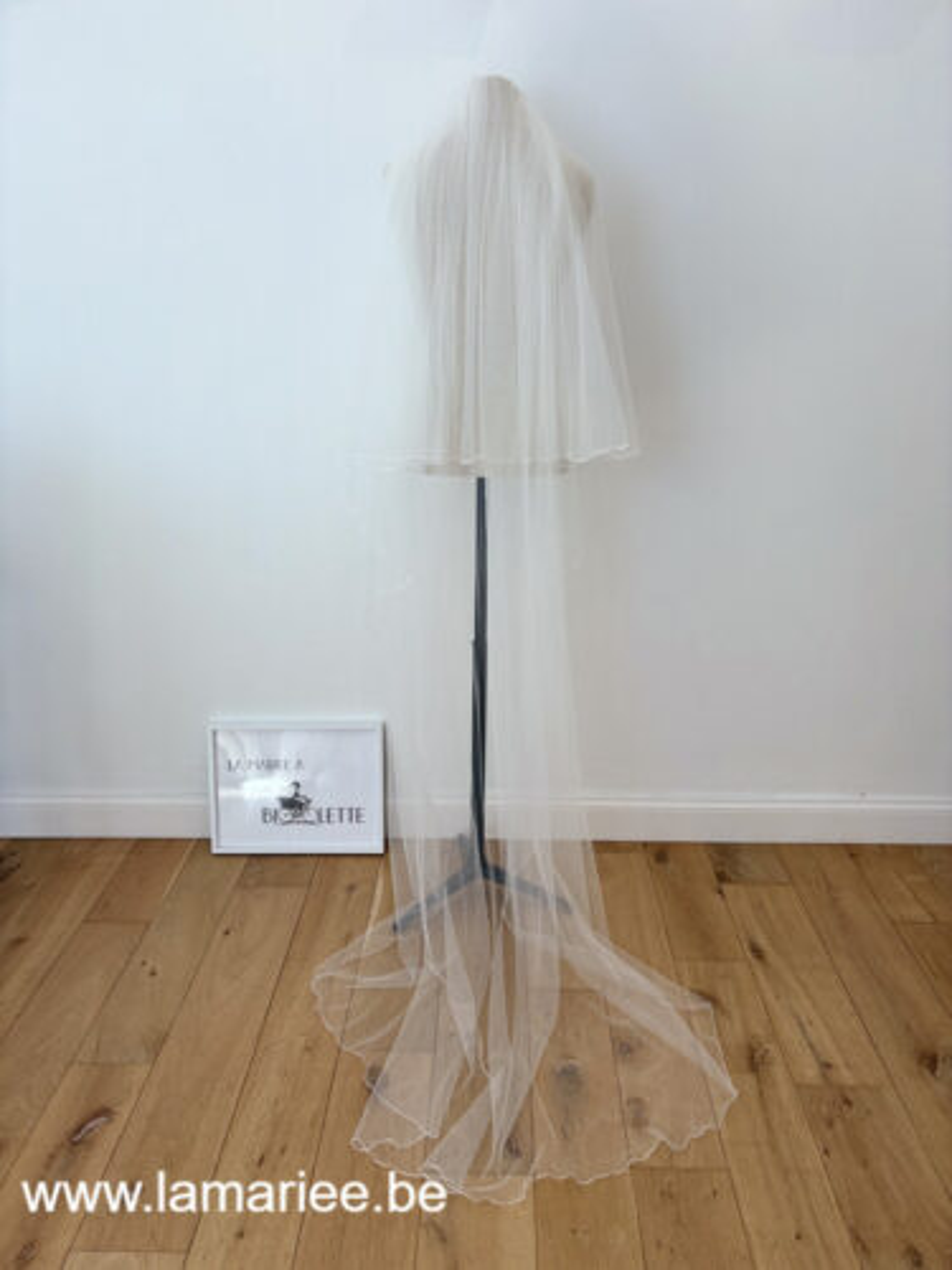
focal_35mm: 26
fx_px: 953
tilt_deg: -19.5
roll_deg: +0.6
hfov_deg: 53.1
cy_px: 635
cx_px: 476
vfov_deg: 67.3
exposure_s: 1/206
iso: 40
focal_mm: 5.96
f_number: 1.6
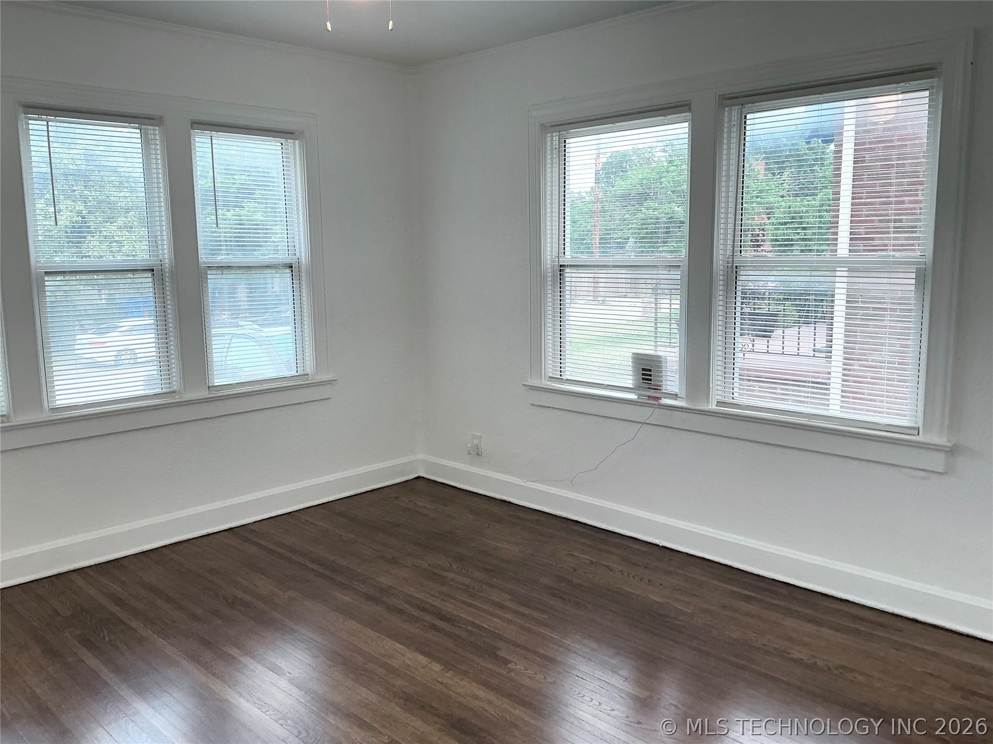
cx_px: 496
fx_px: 832
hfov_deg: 61.7
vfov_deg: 48.2
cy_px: 372
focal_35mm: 29
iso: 64
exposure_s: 1/120
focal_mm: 3
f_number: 1.8
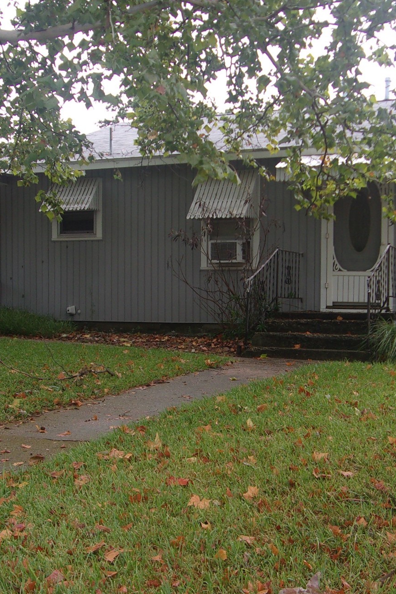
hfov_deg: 24.2
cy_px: 317
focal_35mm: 56
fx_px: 924
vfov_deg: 35.6
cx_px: 211
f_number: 3.3
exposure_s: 1/220
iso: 80
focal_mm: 6.1
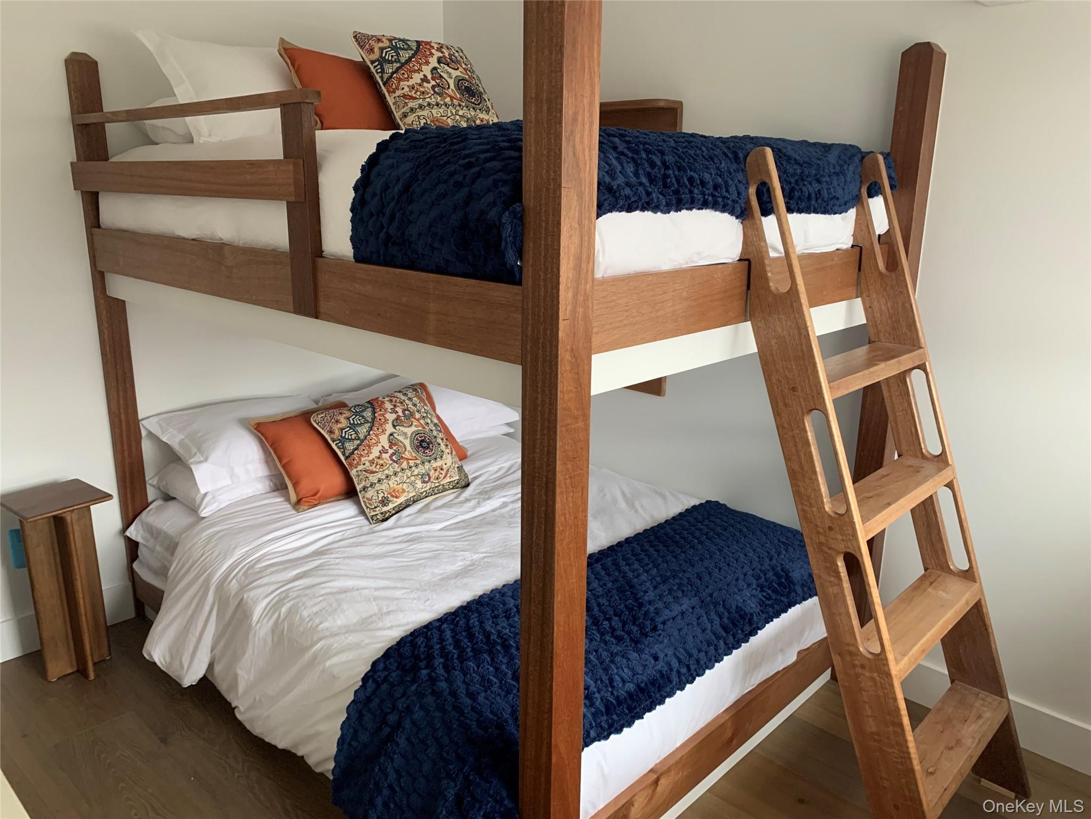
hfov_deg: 67.3
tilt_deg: -16.2
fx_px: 819
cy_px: 410
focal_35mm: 26
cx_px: 546
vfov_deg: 53.1
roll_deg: +0.8
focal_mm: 4.25
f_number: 1.8
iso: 160
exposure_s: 1/60
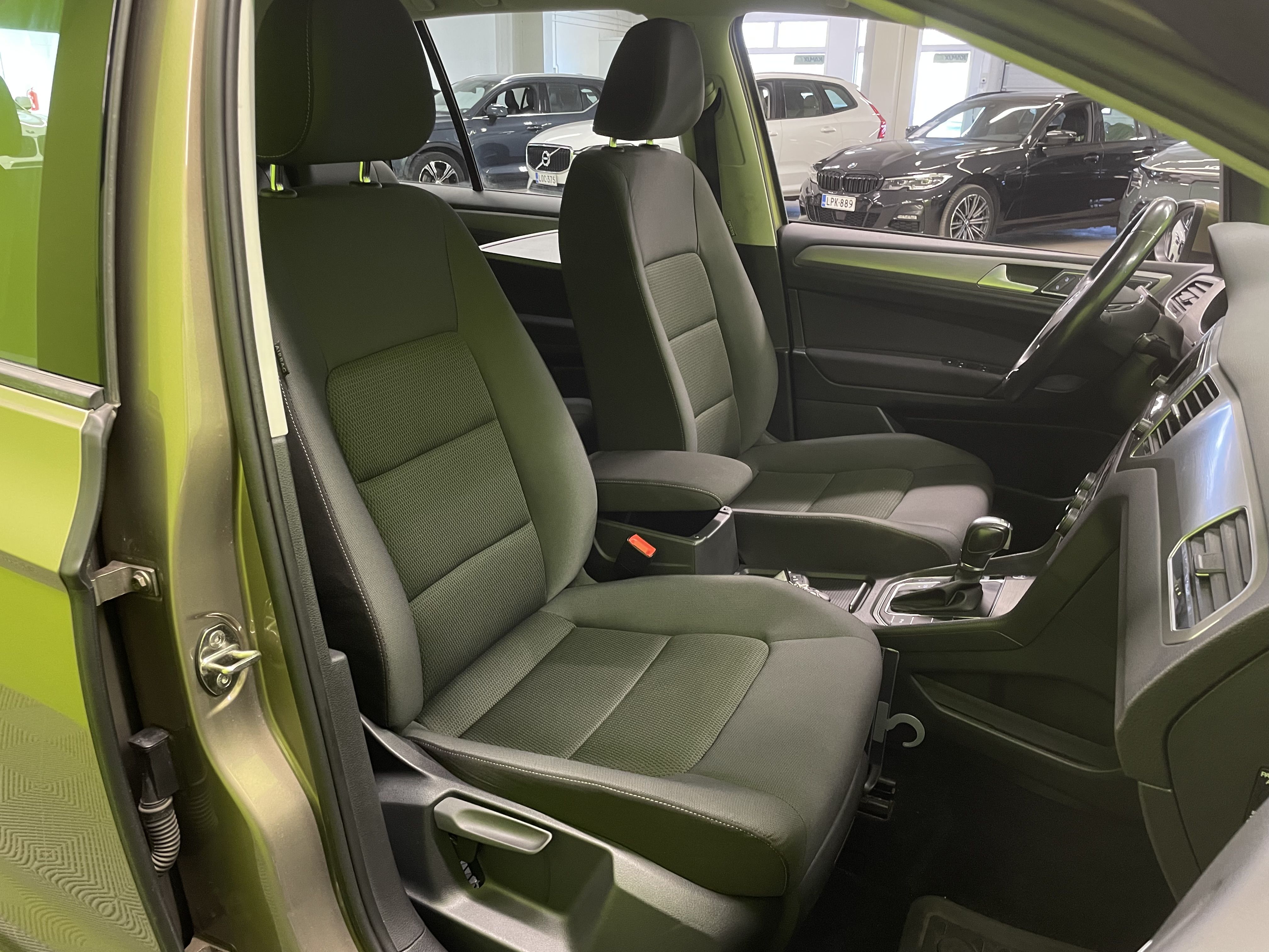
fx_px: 953
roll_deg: -0.1
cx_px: 634
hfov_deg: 67.3
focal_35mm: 26
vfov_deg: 53.1
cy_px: 476
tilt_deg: -22.9
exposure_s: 1/50
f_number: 1.6
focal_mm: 4.2
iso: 400
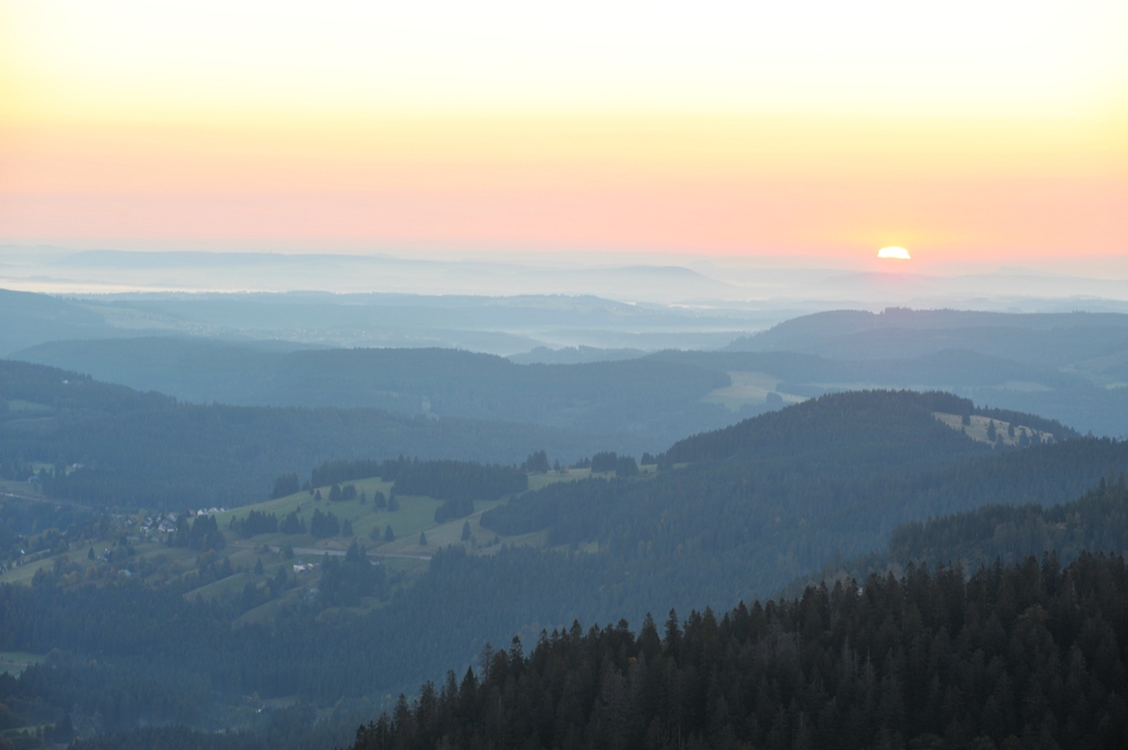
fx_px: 3632
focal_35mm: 116
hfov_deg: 17.7
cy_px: 375
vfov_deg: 11.8
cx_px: 564
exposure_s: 1/30
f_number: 6.3
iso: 200
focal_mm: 116
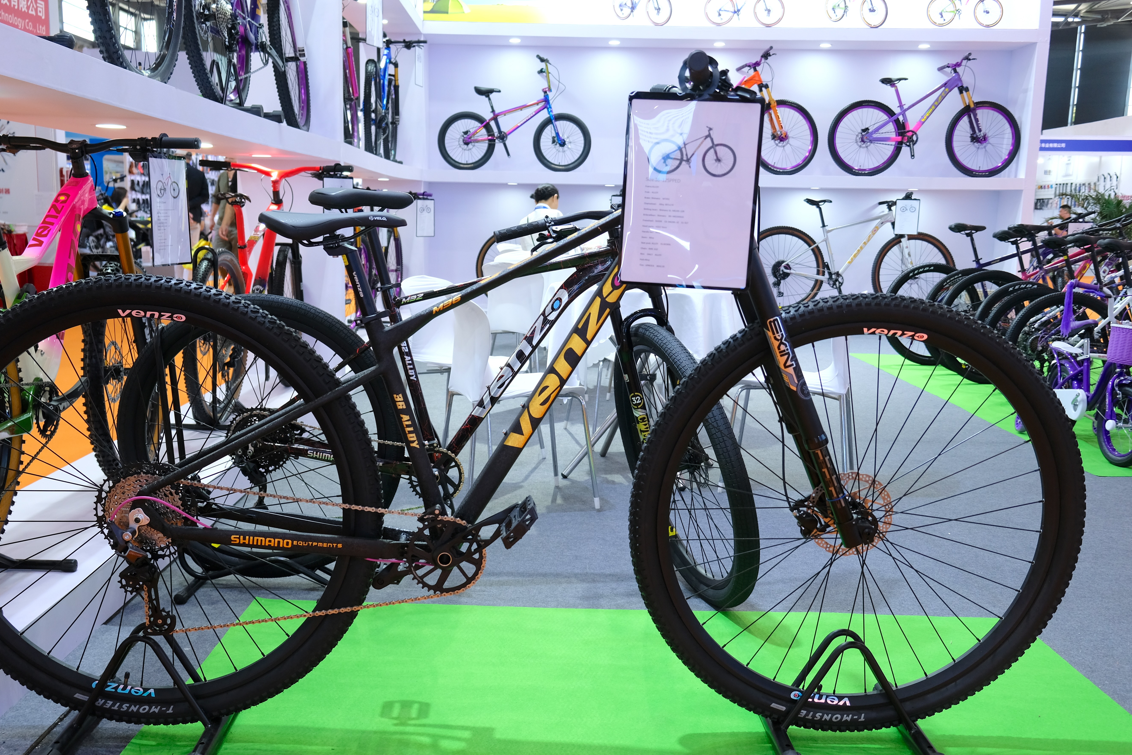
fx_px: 1101
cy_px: 410
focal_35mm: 35
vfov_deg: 37.8
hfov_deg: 54.4
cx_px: 534
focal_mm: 20.5
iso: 400
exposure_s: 1/60
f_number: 4
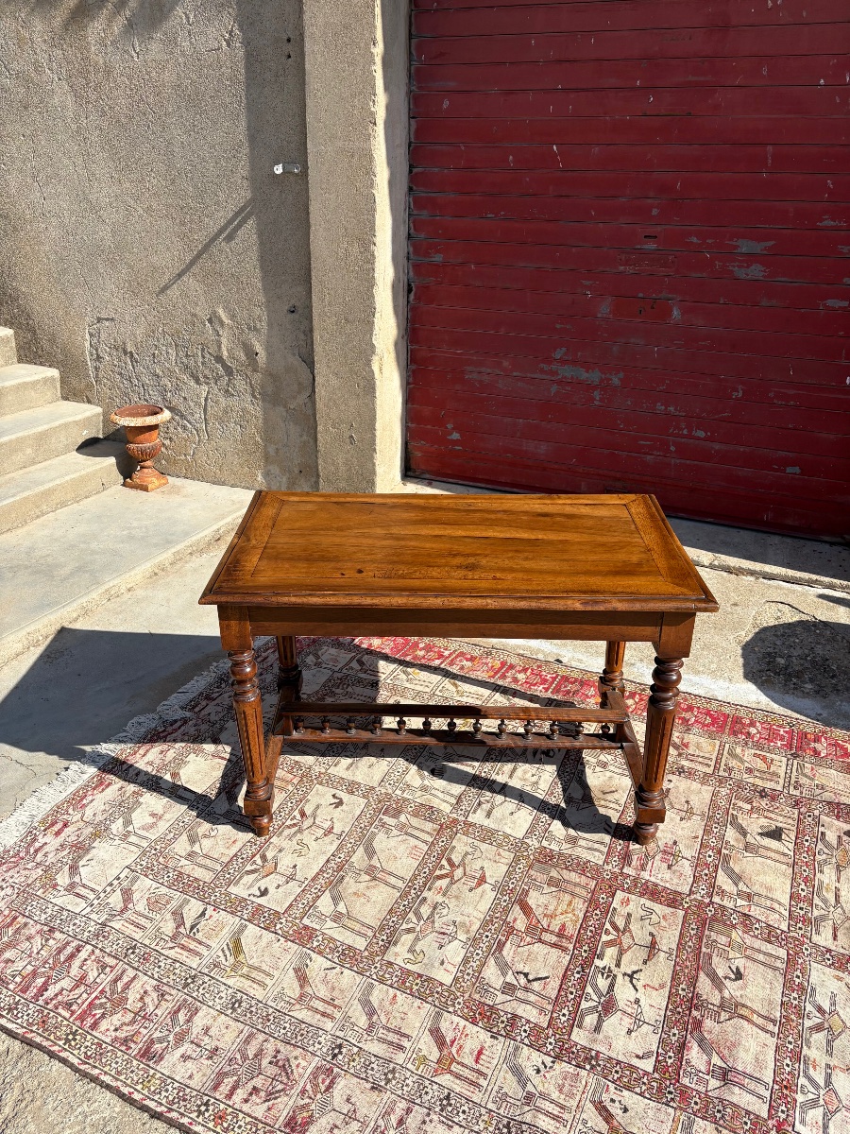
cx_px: 425
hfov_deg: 53.1
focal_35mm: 26
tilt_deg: -25.0
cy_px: 567
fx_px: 851
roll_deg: -1.6
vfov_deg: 67.3
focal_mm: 5.96
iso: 50
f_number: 1.6
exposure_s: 1/2985
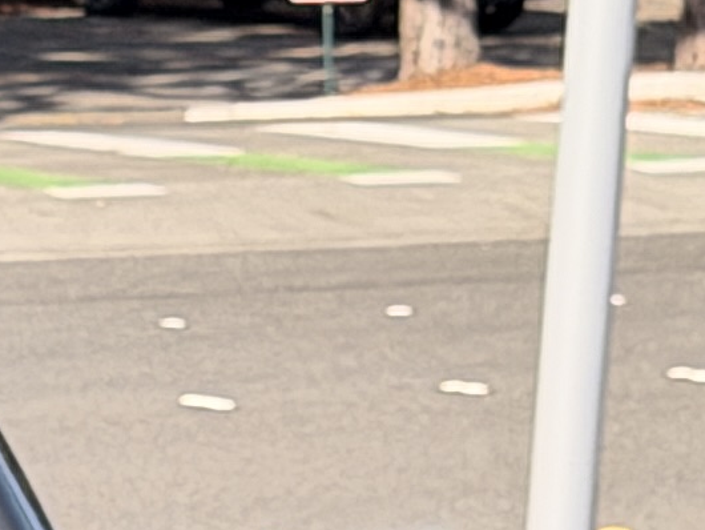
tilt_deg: -12.6
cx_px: -1016
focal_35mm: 365
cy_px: 1529
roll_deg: -0.6
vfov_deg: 4.0
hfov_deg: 5.3
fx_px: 7437
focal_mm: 6.76
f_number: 1.78
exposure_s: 1/1838
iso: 80
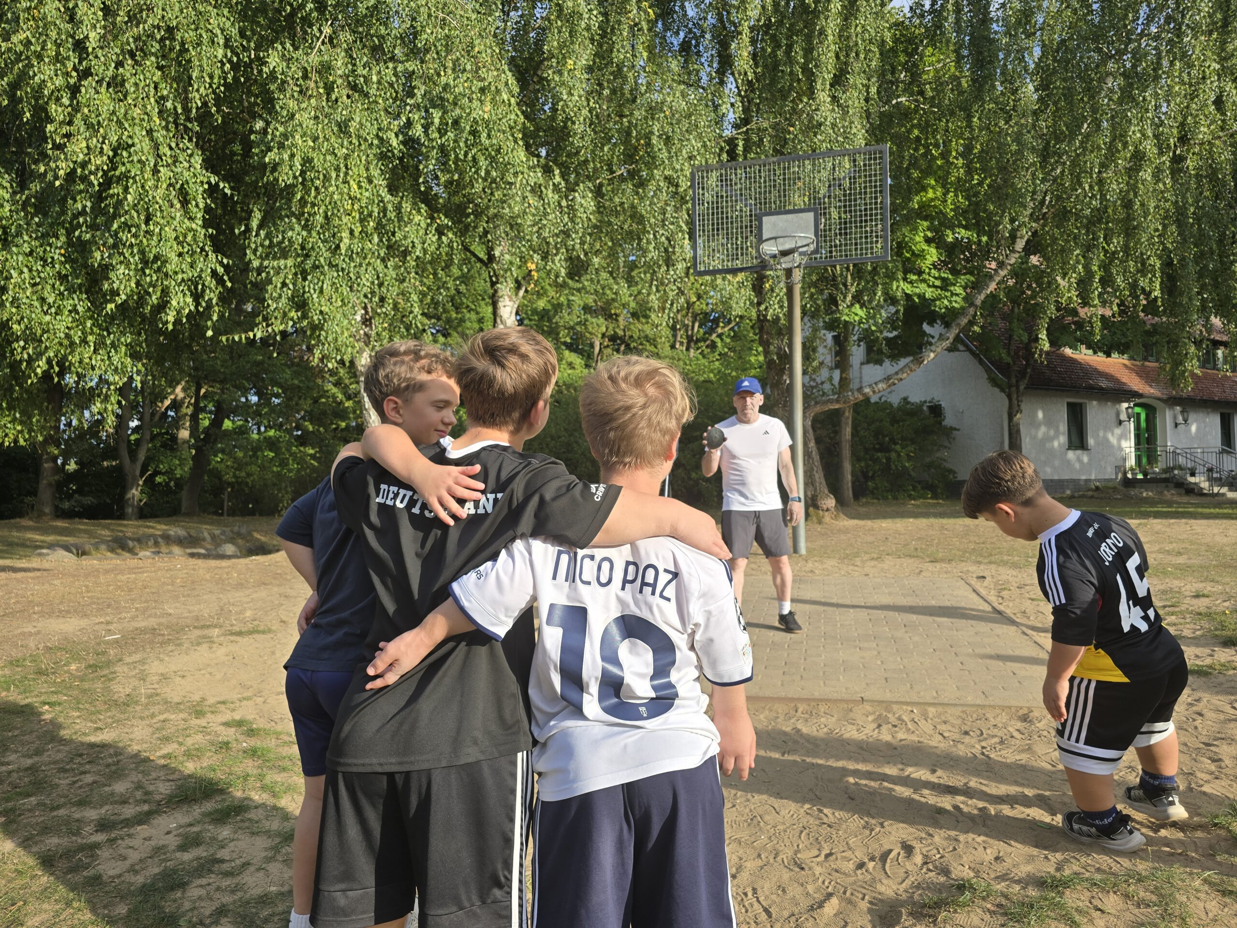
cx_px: 618
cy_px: 464
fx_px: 822
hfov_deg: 73.9
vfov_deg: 58.9
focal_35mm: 23
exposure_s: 1/485
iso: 12
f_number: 1.7
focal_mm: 6.3
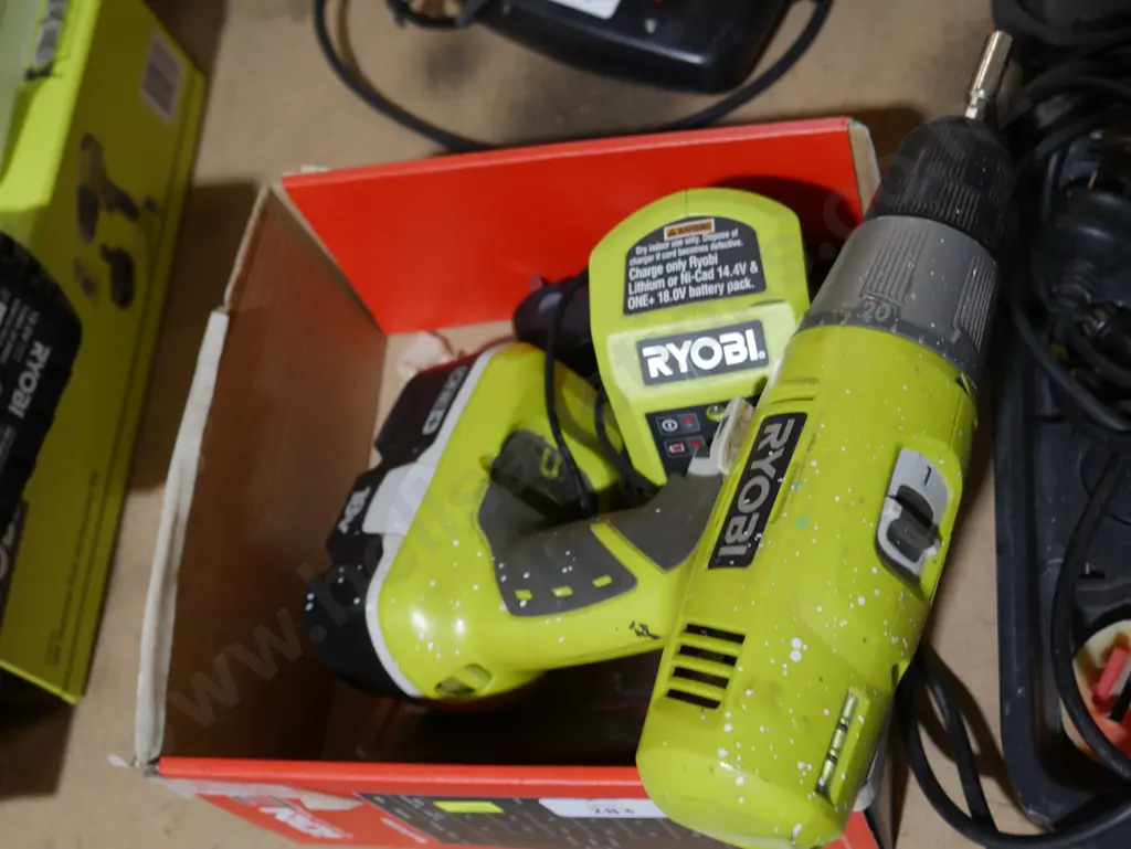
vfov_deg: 32.9
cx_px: 566
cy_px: 424
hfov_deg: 42.9
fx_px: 1438
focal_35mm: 44
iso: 500
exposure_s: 1/60
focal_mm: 22
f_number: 4.7
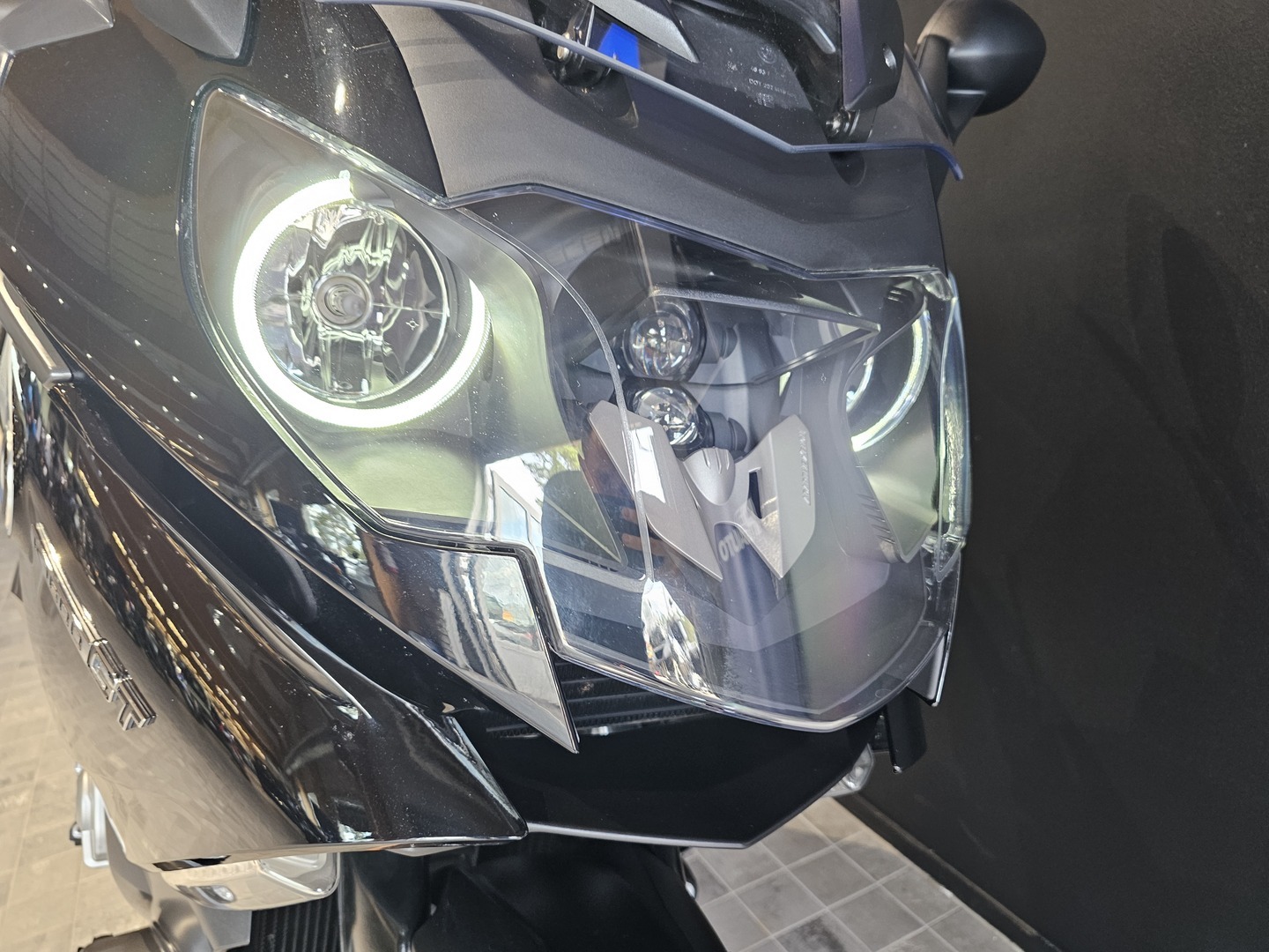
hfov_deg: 73.9
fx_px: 843
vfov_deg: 58.9
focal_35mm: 23
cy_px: 476
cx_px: 634
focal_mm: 6.3
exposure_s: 1/66
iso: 250
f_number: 1.7
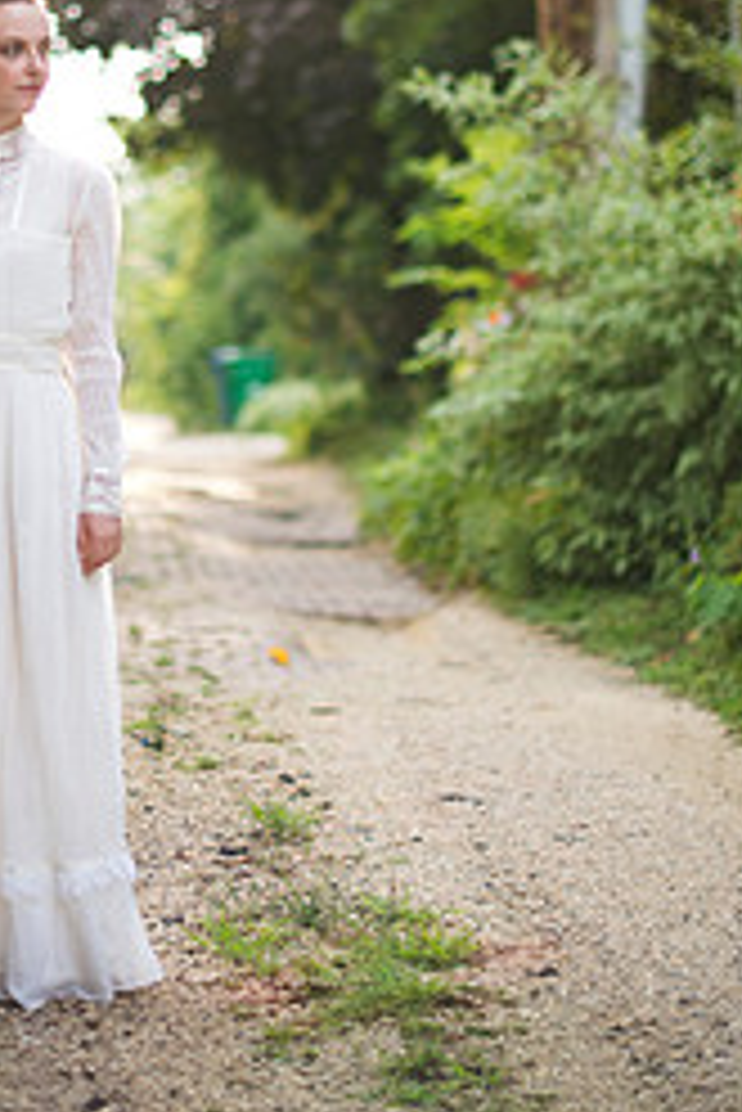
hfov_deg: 15.0
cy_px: 270
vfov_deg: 22.2
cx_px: 265
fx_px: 2809
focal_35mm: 91
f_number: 1.4
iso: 200
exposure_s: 1/1000
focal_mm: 50
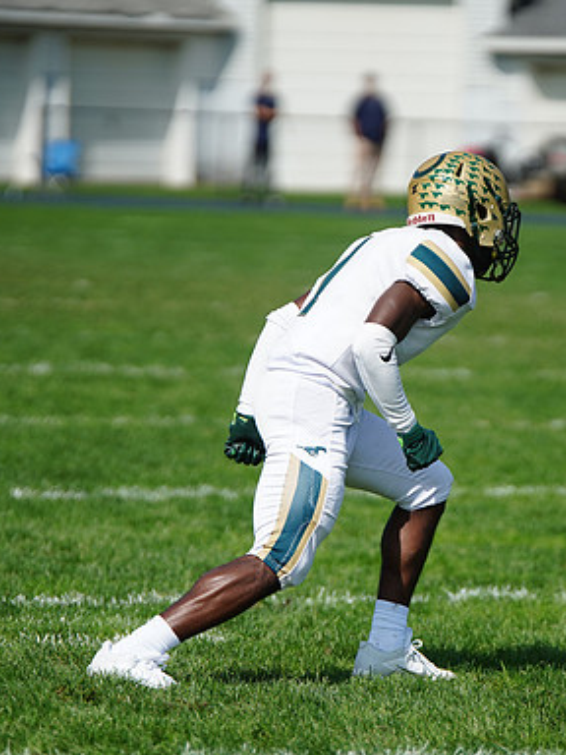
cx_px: 399
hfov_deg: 4.4
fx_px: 7412
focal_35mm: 340
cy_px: 378
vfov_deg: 5.8
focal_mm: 234
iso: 400
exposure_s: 1/8000
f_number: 2.8
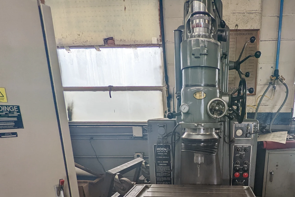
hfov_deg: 69.4
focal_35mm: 25
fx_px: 205
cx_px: 198
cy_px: 167
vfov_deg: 47.5
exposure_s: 1/120
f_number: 2.2
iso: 42
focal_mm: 2.35
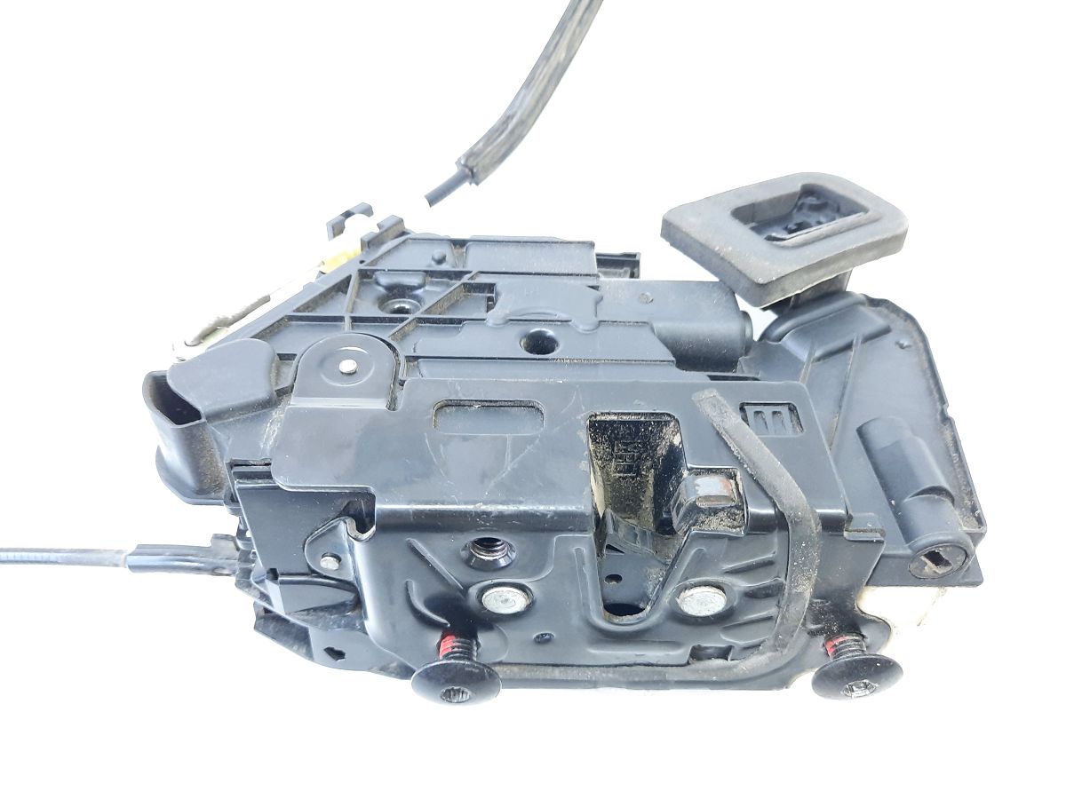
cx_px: 533
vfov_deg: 54.9
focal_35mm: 25
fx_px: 770
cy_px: 400
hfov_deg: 69.4
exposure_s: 1/33
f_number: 2
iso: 320
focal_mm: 4.6
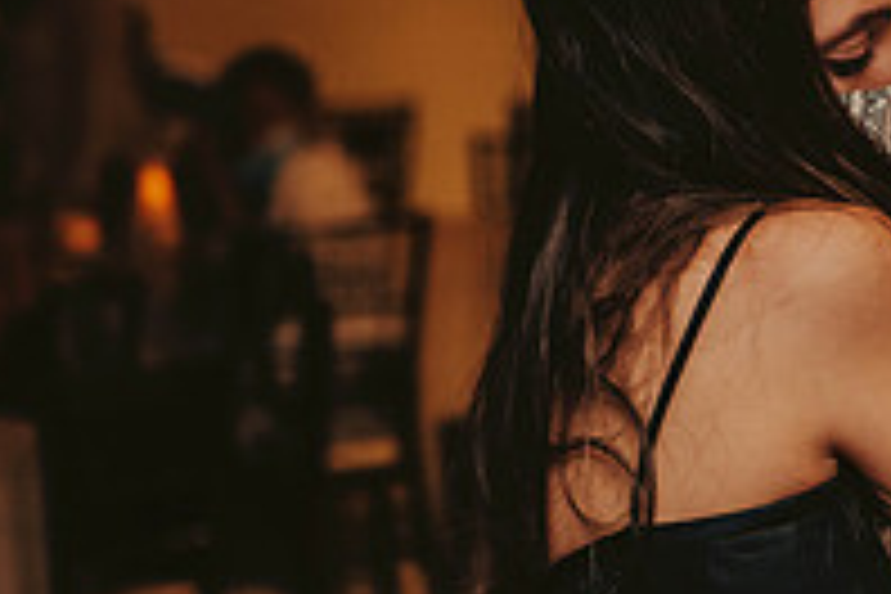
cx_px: 810
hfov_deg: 10.0
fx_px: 5073
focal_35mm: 205
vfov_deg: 6.7
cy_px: 367
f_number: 3.2
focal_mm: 70
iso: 2000
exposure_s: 1/200
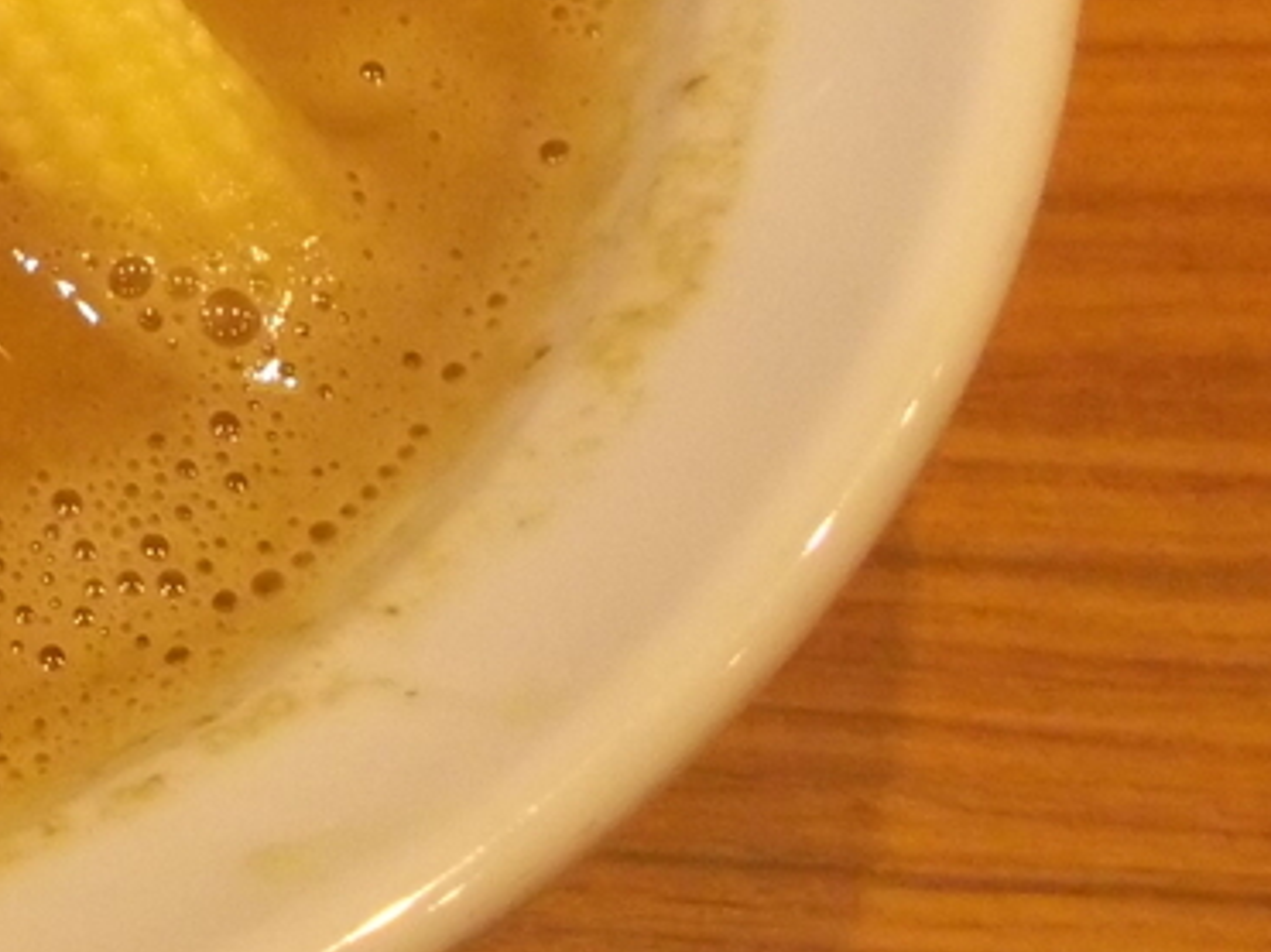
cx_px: -764
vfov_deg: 14.7
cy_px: -209
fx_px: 3560
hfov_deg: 17.6
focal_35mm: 97
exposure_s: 1/125
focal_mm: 5.3
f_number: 3.4
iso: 640
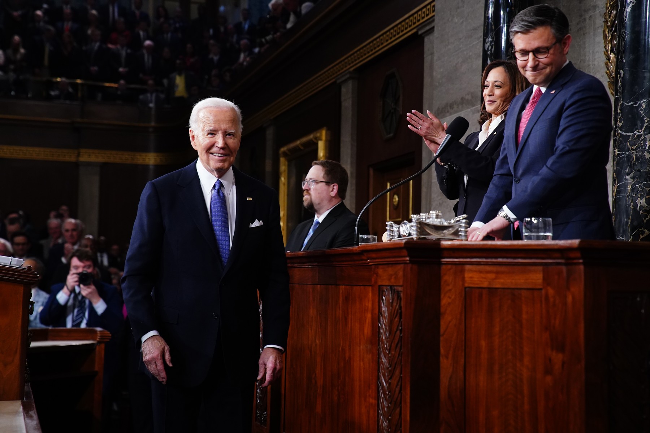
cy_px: 216
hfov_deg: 32.4
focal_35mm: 62
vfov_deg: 21.9
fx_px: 1119
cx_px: 325
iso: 3200
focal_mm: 62
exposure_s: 1/400
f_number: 4
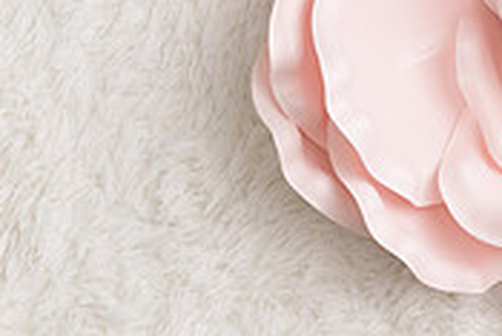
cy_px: -113
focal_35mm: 116
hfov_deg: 16.5
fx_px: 1619
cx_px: 691
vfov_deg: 11.5
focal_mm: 35
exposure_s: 1/200
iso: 200
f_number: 4.5
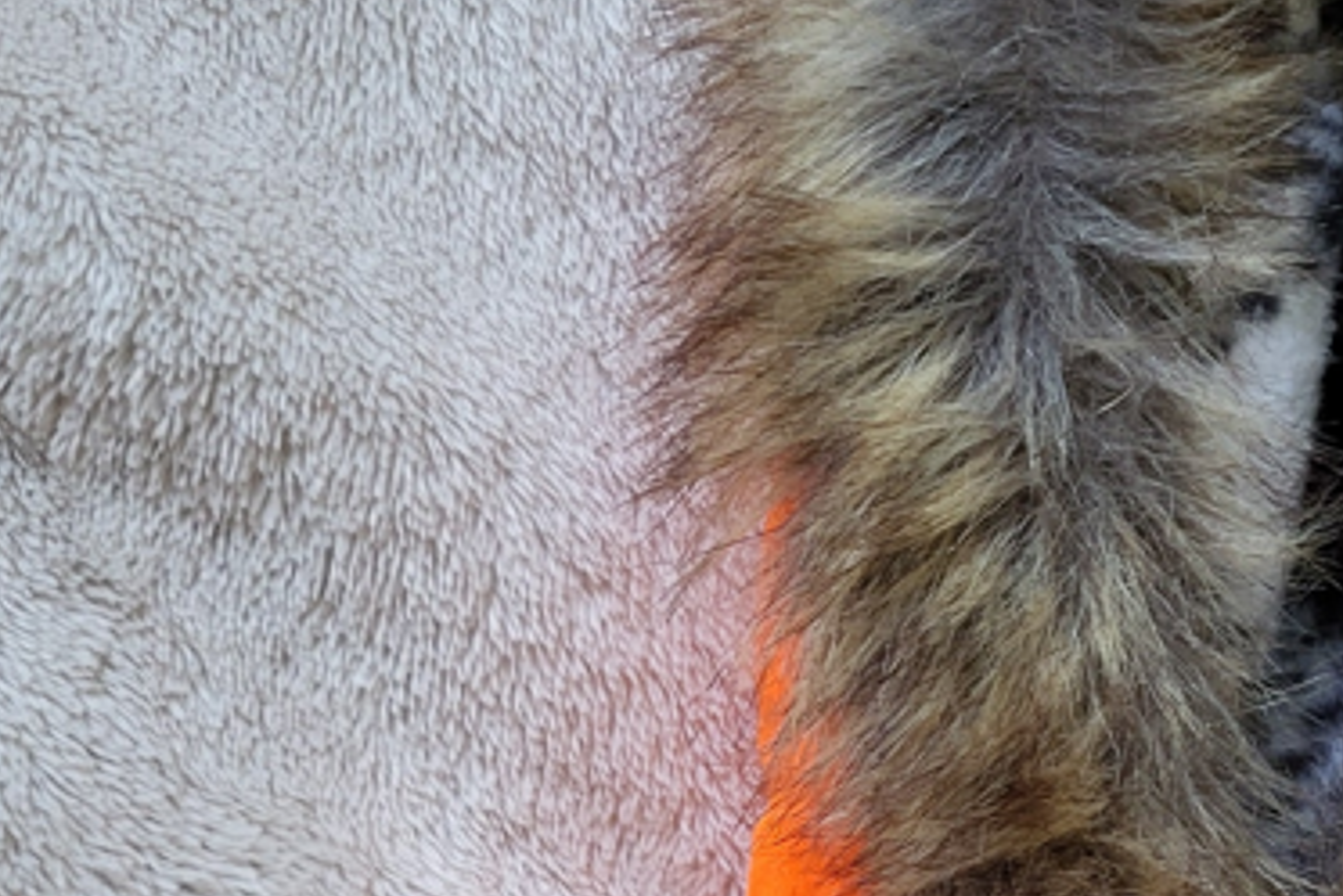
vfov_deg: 13.8
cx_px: 1300
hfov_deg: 22.6
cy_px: 1666
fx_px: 3247
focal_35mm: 87
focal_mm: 5.4
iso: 250
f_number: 1.8
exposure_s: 1/120
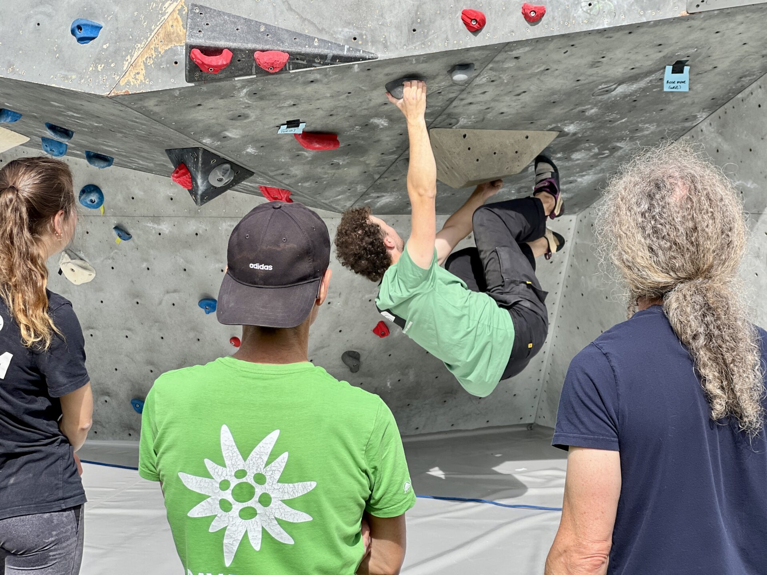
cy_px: 288
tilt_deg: -3.5
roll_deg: +1.4
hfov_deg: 25.3
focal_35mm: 77
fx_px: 1706
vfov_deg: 19.1
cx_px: 384
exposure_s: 1/455
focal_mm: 9
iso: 32
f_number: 2.8
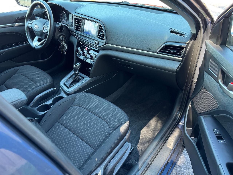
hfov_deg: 71.6
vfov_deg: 56.8
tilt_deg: -37.8
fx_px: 162
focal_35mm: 24
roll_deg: +0.4
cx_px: 116
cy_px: 88
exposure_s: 1/102
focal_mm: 6.76
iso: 200
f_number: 1.78
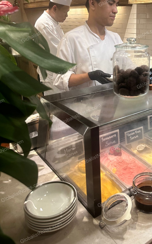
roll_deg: -0.5
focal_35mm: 35
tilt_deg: -19.4
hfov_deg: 35.0
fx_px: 232
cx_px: 124
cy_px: 95
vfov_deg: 54.8
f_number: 1.78
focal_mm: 6.86
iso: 200
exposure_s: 1/50
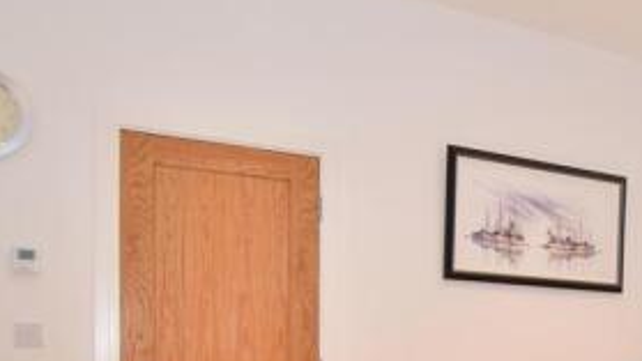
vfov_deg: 29.7
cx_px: 603
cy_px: 369
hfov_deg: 47.3
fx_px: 630
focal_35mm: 37
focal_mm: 10
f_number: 5
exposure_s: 1/4
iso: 200
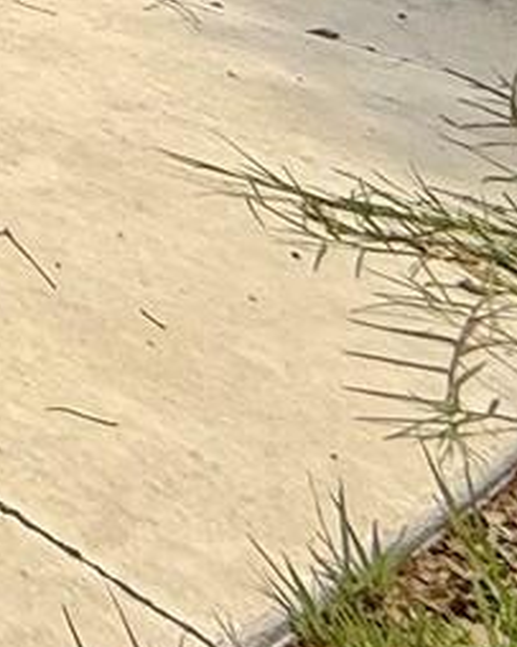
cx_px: -1365
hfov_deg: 9.2
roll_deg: -0.6
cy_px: -680
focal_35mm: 86
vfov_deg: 16.4
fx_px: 1646
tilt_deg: -2.2
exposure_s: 1/1901
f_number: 2.2
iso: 50
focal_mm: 2.22
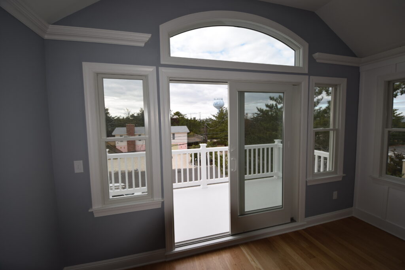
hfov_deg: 100.4
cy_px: 135
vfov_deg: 77.3
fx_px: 169
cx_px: 202
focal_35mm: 15
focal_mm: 10
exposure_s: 1/200
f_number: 4.5
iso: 100
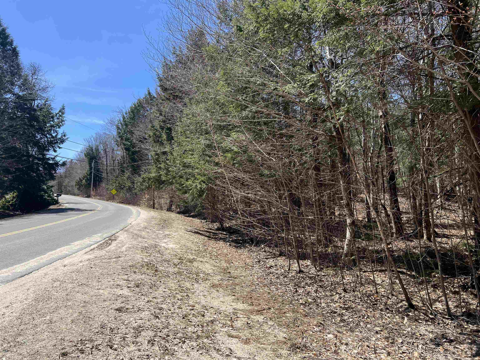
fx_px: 361
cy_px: 180
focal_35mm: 26
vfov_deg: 53.1
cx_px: 240
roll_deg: -0.5
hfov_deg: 67.3
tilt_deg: +5.9
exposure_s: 1/2353
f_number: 1.5
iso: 50
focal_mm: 5.7
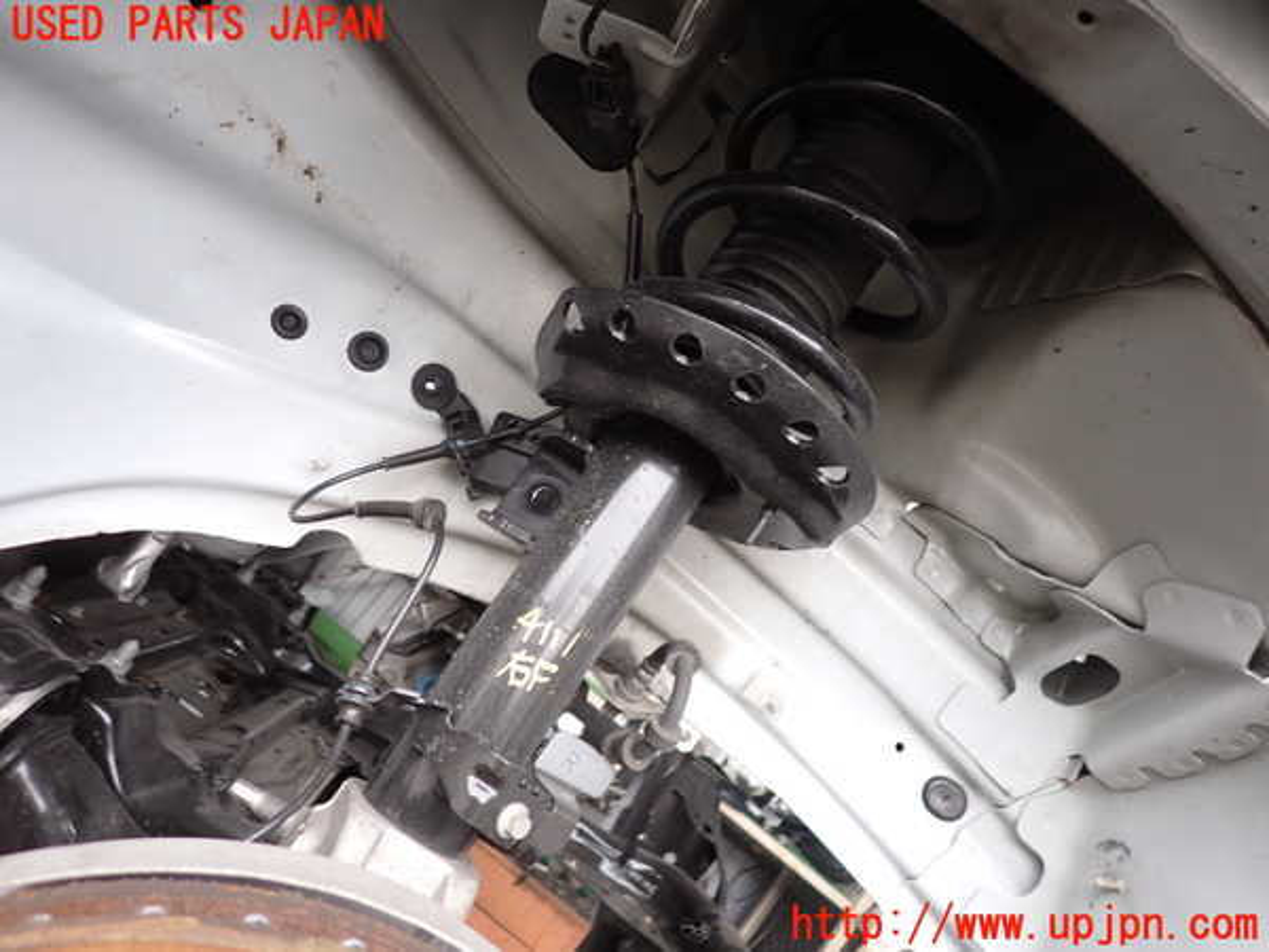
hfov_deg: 69.4
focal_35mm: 25
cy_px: 476
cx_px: 634
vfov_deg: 54.9
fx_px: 916
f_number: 2
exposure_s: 1/60
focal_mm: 4.5
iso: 100
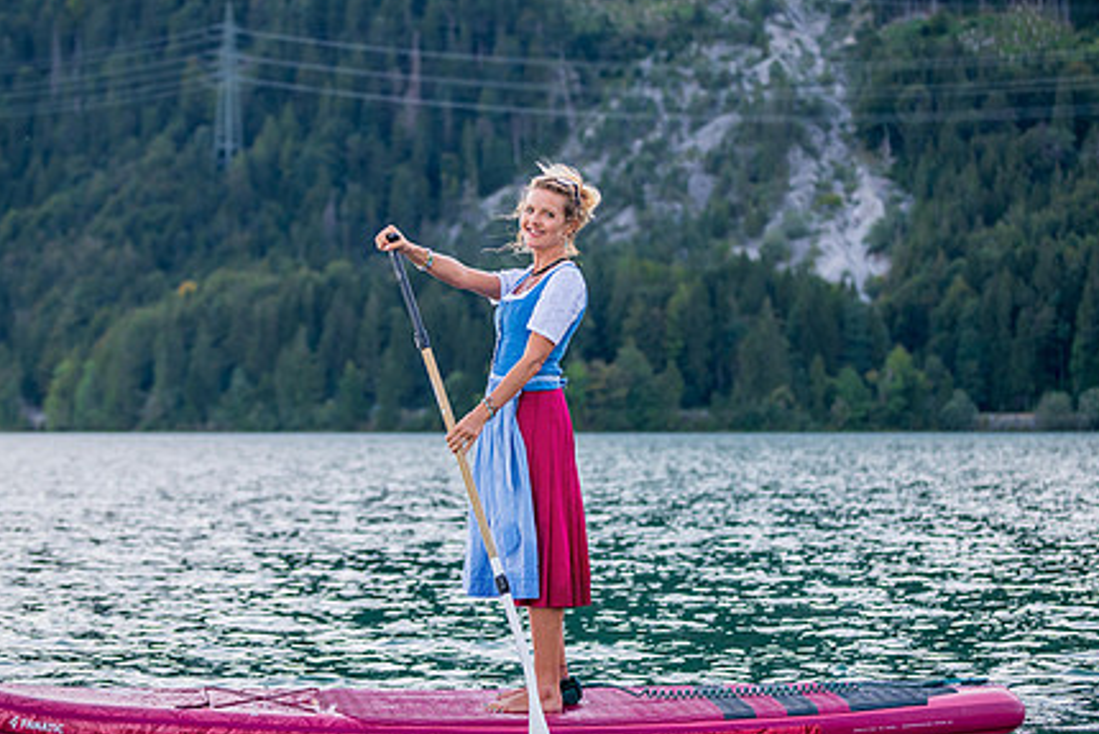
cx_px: 529
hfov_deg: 21.0
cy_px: 330
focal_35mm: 97
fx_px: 2962
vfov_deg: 14.1
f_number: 2.8
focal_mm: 70
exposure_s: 1/1000
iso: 400
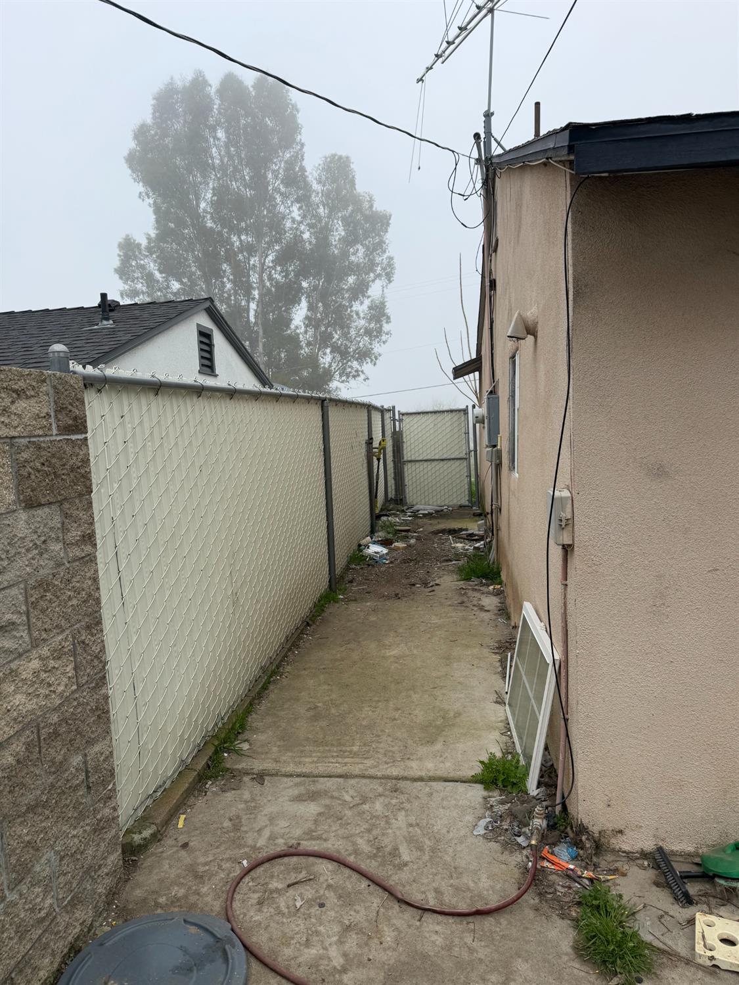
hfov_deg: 56.8
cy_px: 492
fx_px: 683
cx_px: 370
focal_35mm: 24
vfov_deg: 71.6
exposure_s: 1/2053
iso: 80
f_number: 1.78
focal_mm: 6.76
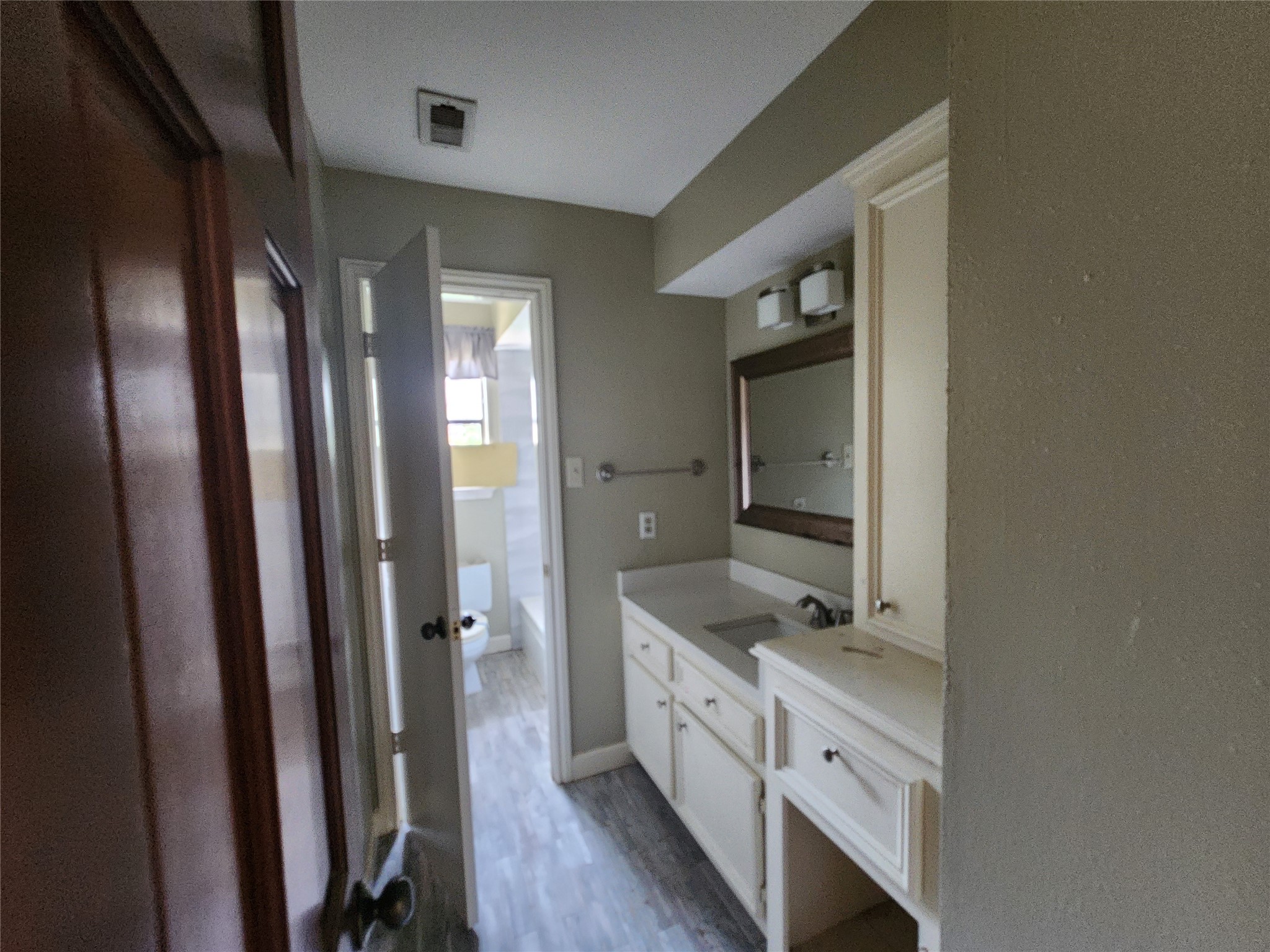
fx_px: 477
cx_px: 635
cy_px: 476
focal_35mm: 13
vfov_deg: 89.9
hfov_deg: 106.2
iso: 640
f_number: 2.2
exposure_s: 1/30
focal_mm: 2.2
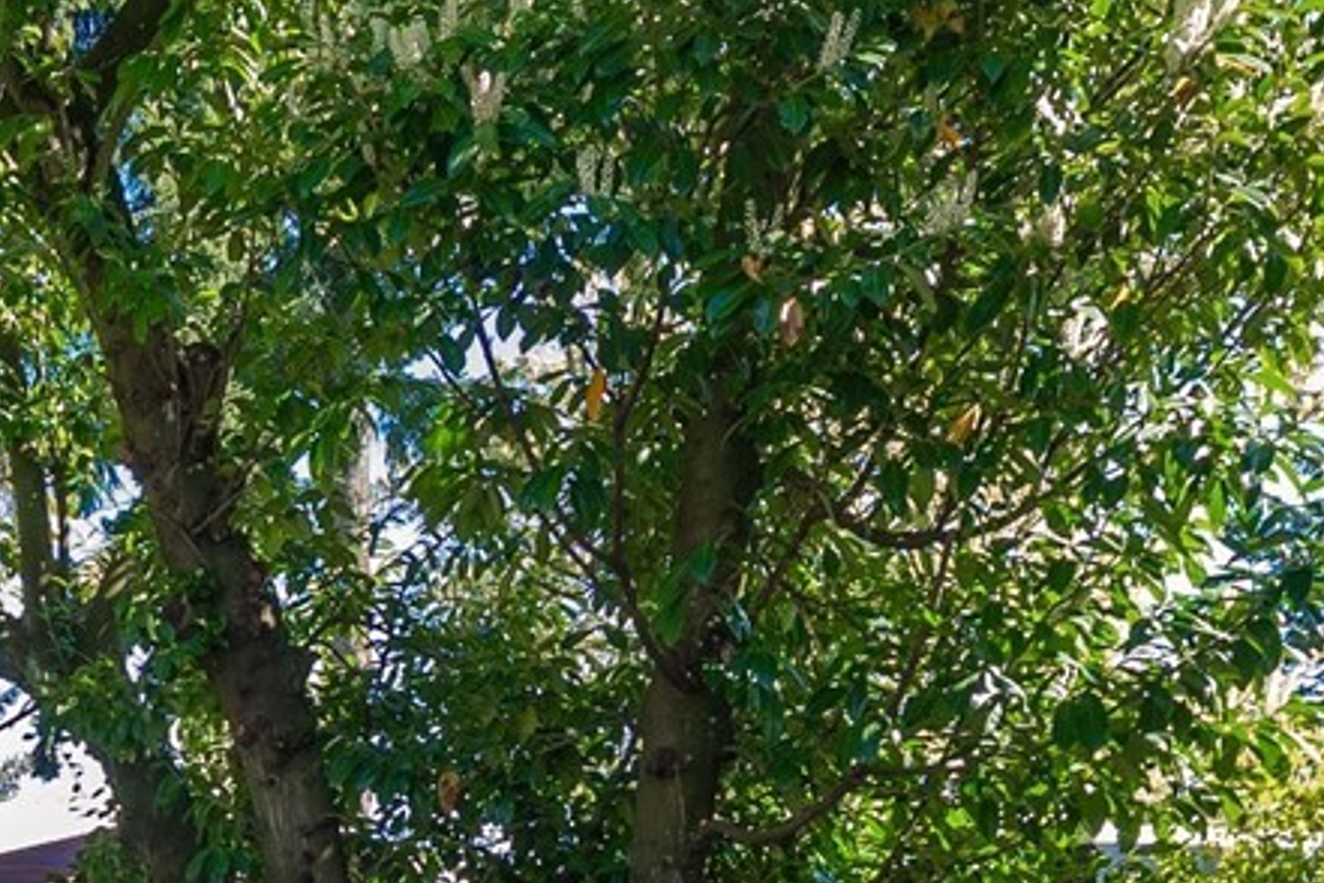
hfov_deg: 35.4
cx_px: -35
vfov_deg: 24.0
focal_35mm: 50
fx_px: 1839
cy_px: 1117
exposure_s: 1/30
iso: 160
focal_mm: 13
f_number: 7.1
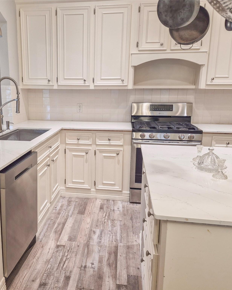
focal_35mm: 30
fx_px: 258
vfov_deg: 58.8
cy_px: 145
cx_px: 78
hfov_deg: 47.7
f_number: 1.8
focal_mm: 5.4
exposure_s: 1/120
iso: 200
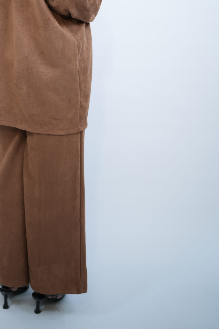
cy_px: 28
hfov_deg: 20.3
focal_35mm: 66
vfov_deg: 29.2
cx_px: 35
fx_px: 602
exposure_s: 1/200
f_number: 1.4
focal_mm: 35
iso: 160
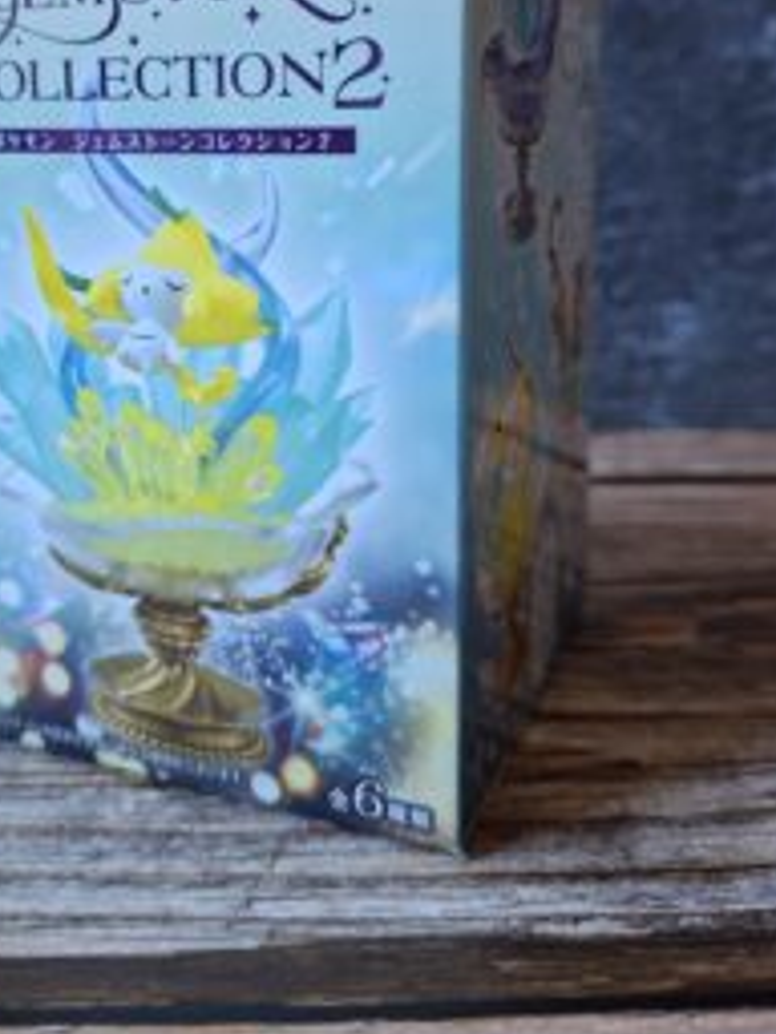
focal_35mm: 36
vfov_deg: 49.9
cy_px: 303
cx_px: 283
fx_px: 1076
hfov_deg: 39.4
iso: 250
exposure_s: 1/50
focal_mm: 5.54
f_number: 1.8
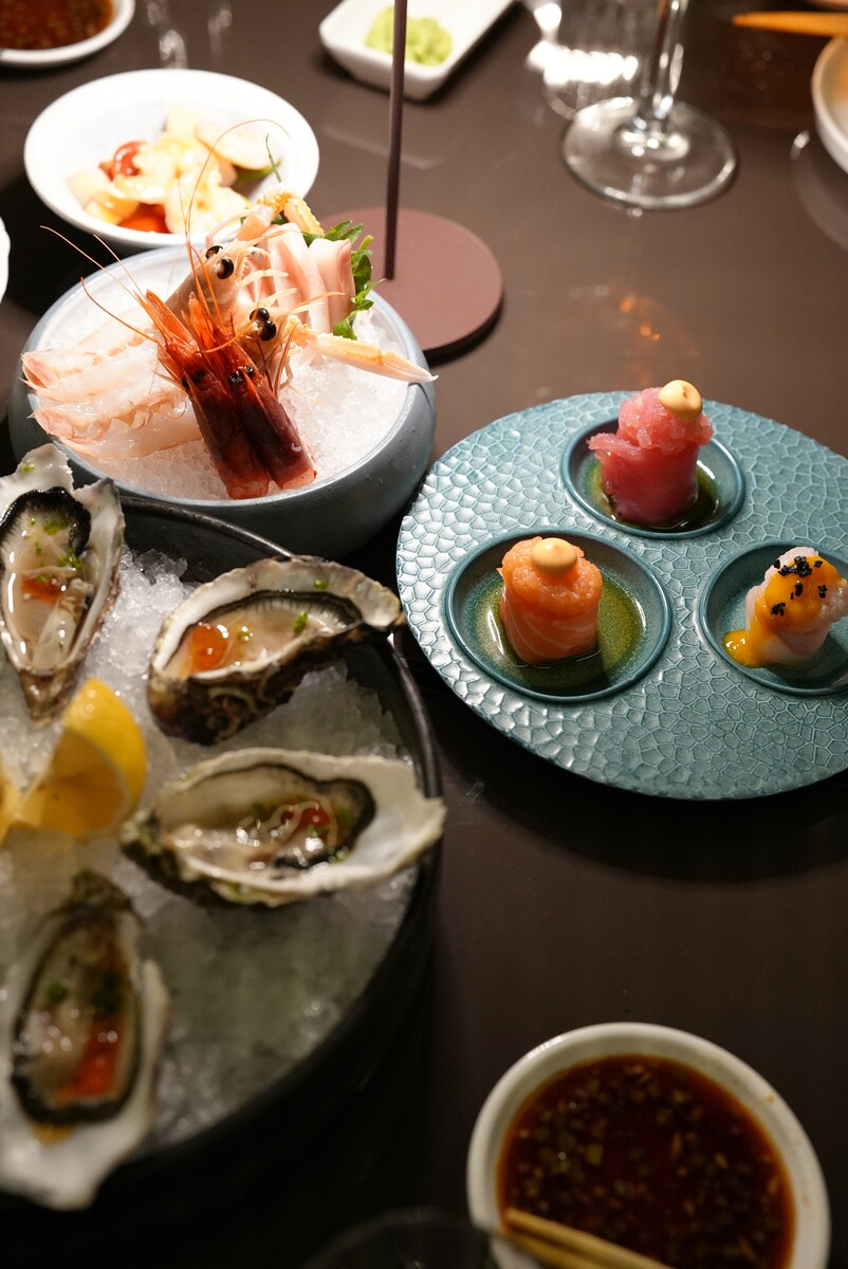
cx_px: 424
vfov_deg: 39.6
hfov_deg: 27.0
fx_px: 1763
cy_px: 634
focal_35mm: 50
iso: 4000
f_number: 4
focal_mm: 50
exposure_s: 1/160
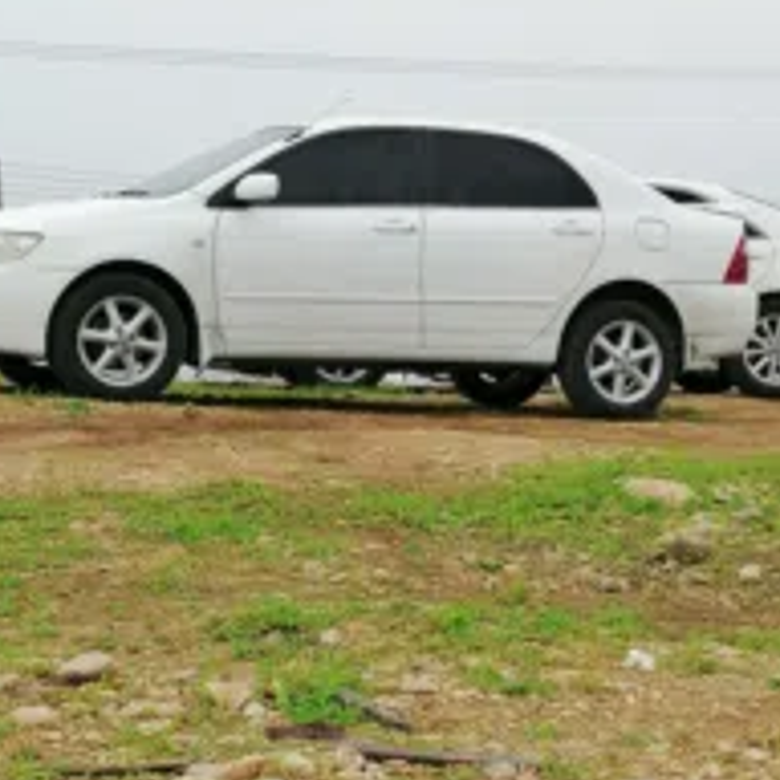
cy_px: 366
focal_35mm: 90
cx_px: 418
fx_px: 2294
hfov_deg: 19.3
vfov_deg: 19.3
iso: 50
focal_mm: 5.3
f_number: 1.8
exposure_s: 1/341
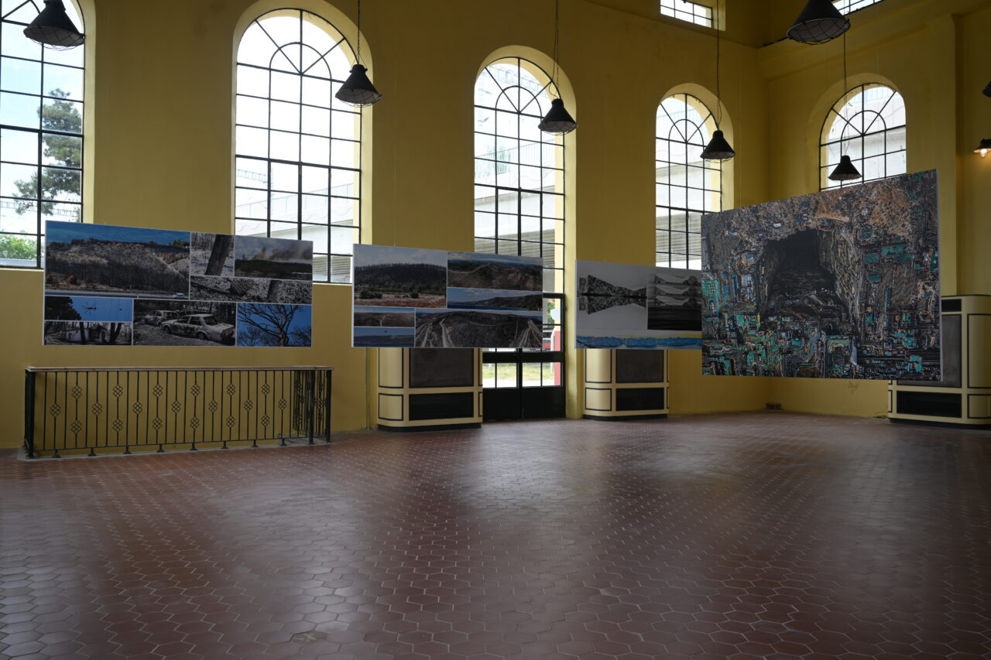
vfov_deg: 43.6
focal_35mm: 30
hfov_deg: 61.9
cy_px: 330
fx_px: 826
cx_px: 496
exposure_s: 1/60
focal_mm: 30
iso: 64
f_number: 4.5
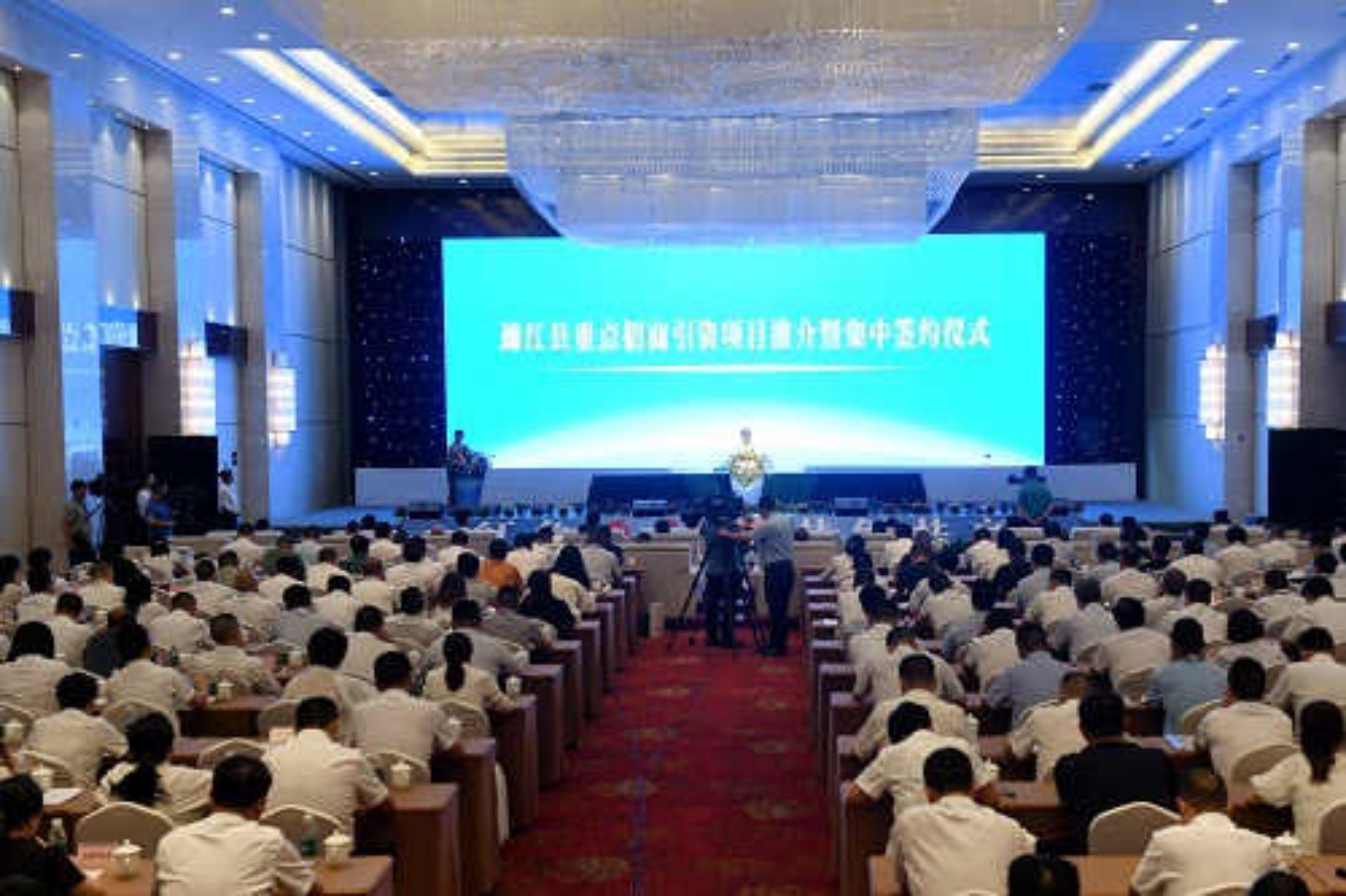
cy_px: 448
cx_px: 673
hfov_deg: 50.7
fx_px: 1420
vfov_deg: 35.0
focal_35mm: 38
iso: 400
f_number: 4.5
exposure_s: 1/50
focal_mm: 38
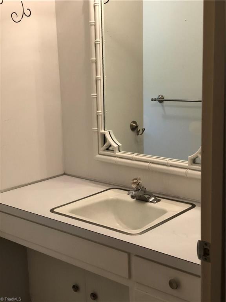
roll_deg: +1.9
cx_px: 113
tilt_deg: -12.0
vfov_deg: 36.8
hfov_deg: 28.0
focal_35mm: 52
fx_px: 453
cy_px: 151
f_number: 2.4
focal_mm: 6
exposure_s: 1/40
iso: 80
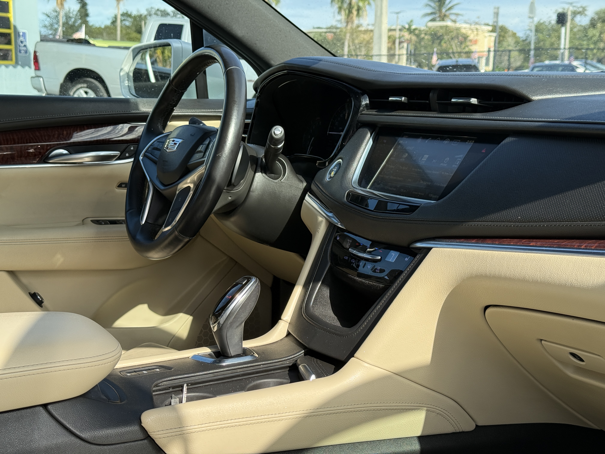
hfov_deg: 39.7
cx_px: 302
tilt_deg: -9.7
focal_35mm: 48
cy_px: 227
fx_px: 839
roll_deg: -1.0
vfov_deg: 30.3
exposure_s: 1/1513
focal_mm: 6.76
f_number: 1.78
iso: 100
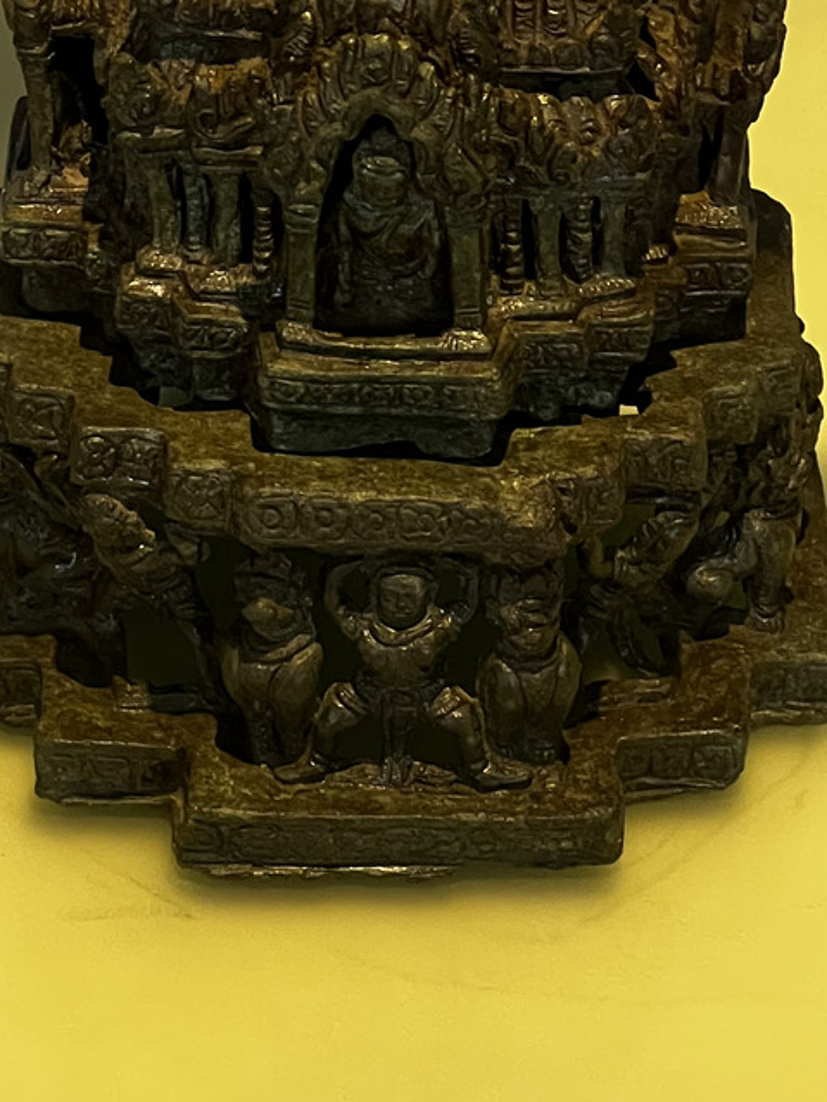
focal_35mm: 193
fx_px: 6144
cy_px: -123
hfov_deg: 7.7
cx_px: 31
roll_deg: -0.3
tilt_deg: -28.2
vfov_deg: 10.1
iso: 320
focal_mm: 9
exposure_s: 1/60
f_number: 2.8
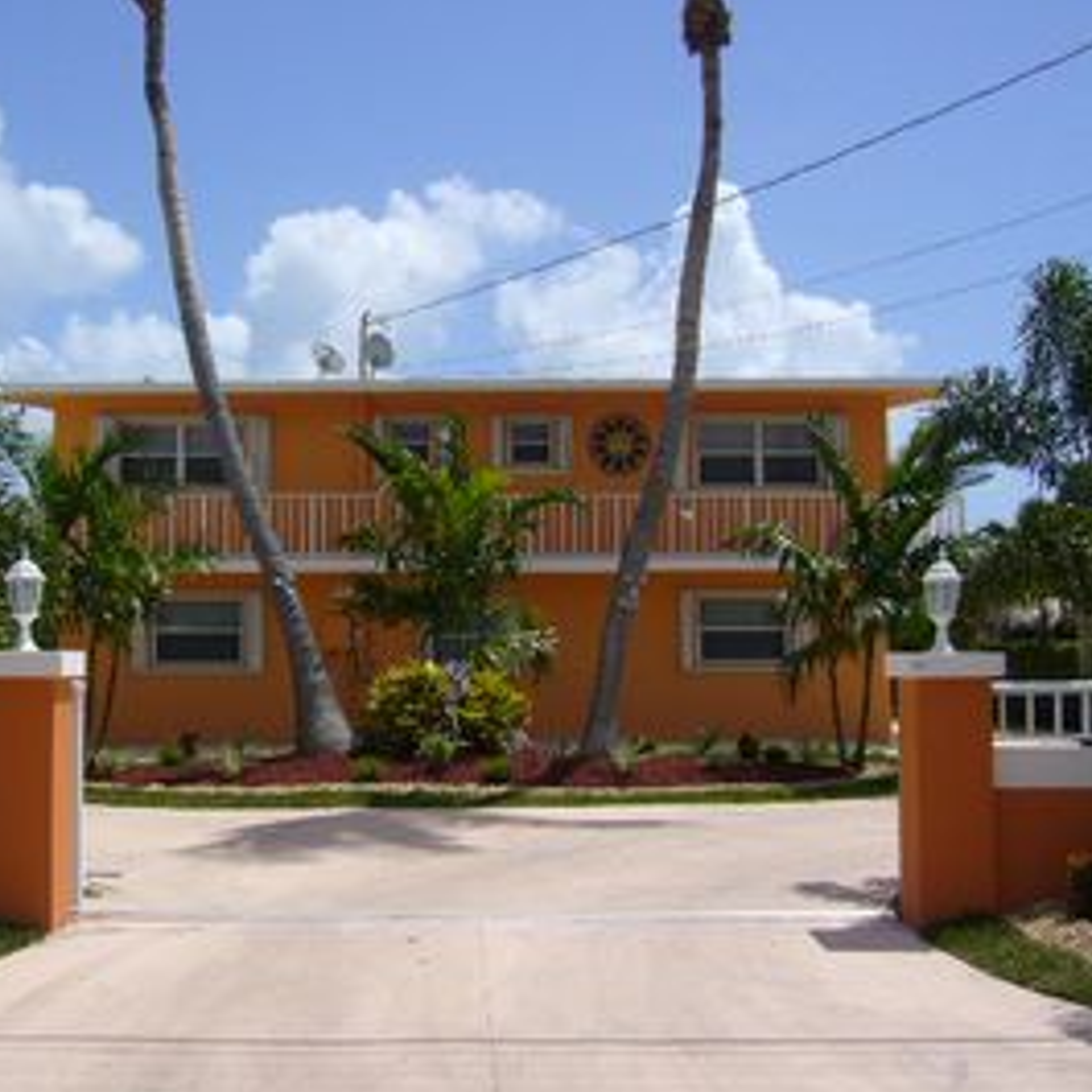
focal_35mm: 43
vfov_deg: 39.2
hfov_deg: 39.1
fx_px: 1535
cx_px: 474
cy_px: 560
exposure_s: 1/800
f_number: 5.6
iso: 80
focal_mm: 5.8
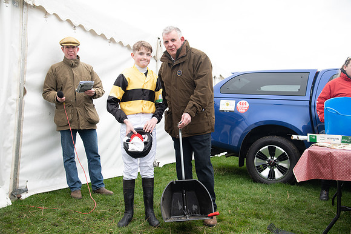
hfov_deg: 50.7
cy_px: 117
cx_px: 176
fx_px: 370
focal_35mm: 38
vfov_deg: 35.0
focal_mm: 38
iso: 200
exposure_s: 1/125
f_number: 5
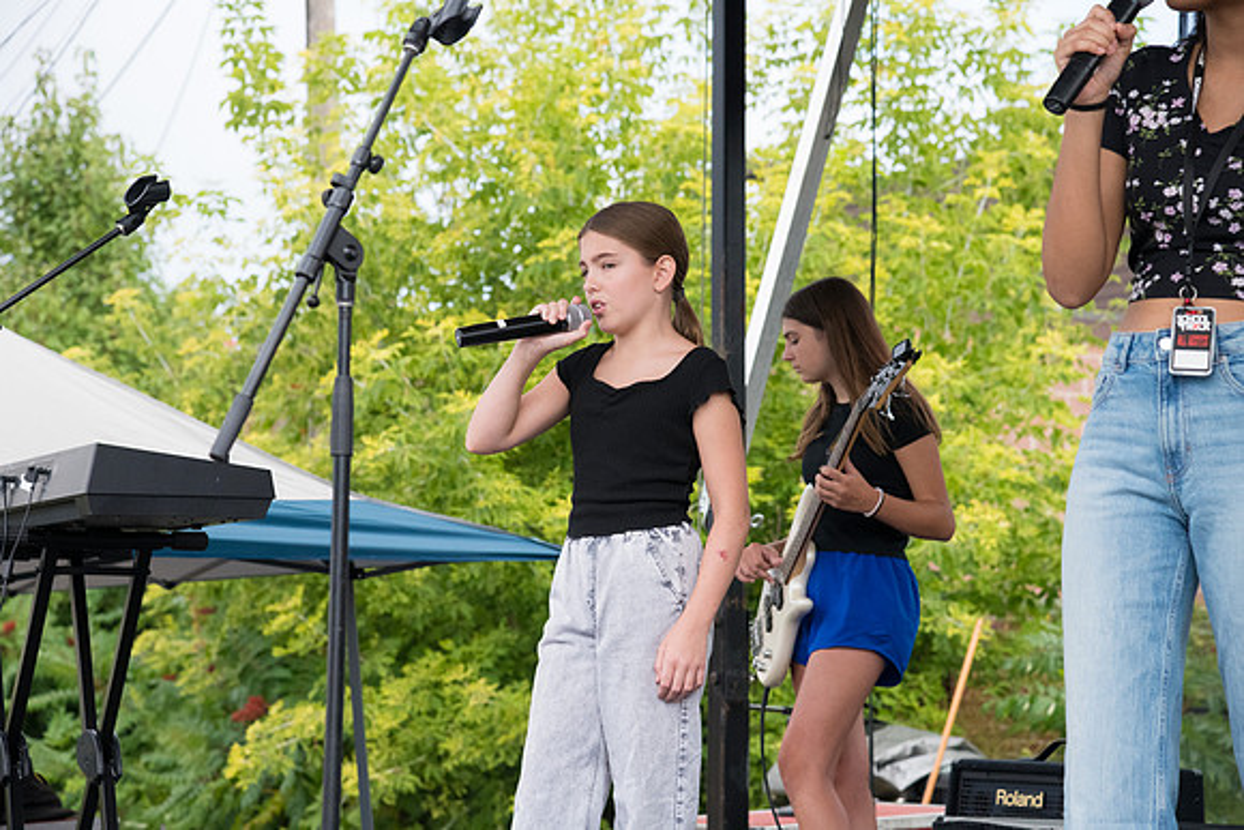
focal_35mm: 95
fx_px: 3283
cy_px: 415
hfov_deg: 21.5
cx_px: 622
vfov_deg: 14.4
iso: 2500
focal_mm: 95
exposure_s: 1/2000
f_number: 6.3
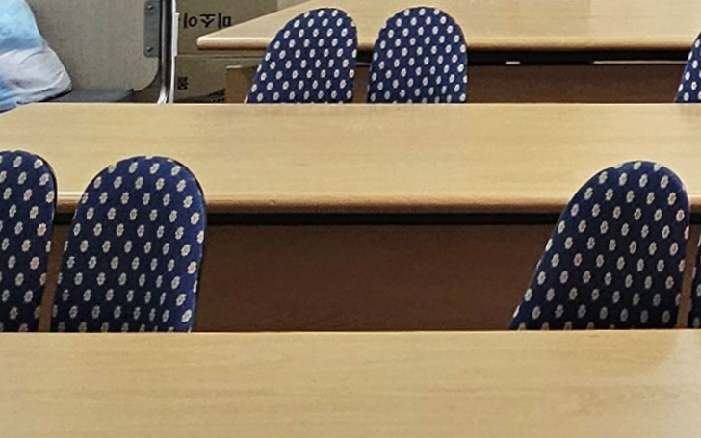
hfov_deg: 19.8
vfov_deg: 16.2
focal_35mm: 75
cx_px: 1277
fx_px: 1433
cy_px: -172
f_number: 2.2
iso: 100
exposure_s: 1/60.2
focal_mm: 2.2
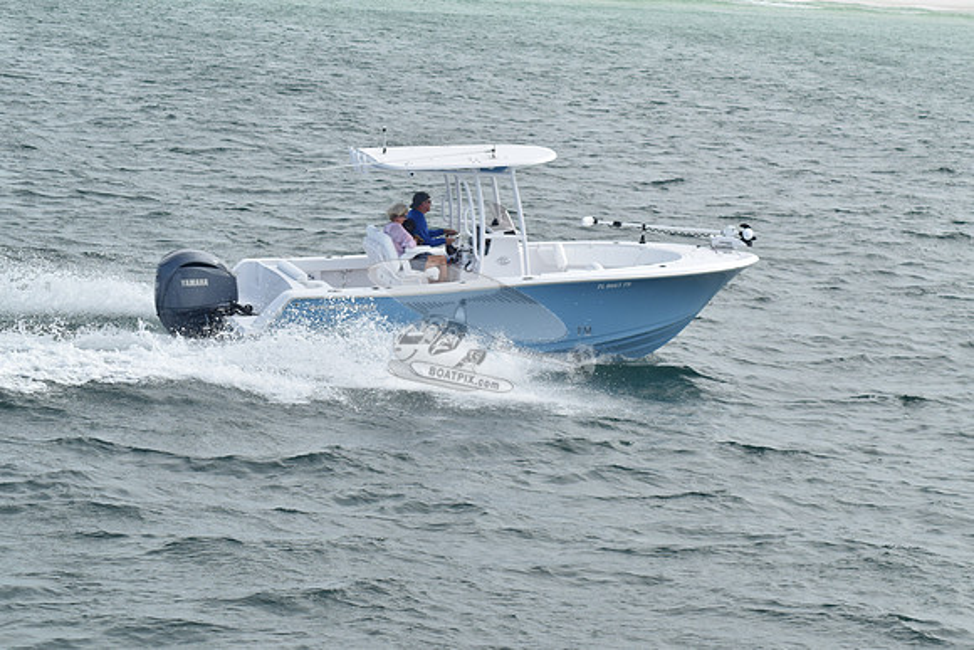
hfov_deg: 15.2
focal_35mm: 135
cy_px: 325
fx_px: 3653
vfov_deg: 10.2
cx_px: 487
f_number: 9.5
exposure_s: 1/1000
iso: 400
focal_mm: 90
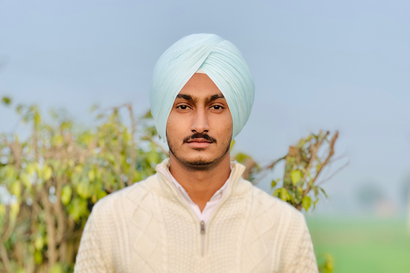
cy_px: 257
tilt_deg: -1.8
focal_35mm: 73
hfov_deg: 27.7
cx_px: 205
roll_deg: +0.2
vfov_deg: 18.3
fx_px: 831
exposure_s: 1/533
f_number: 2.4
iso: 16
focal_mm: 6
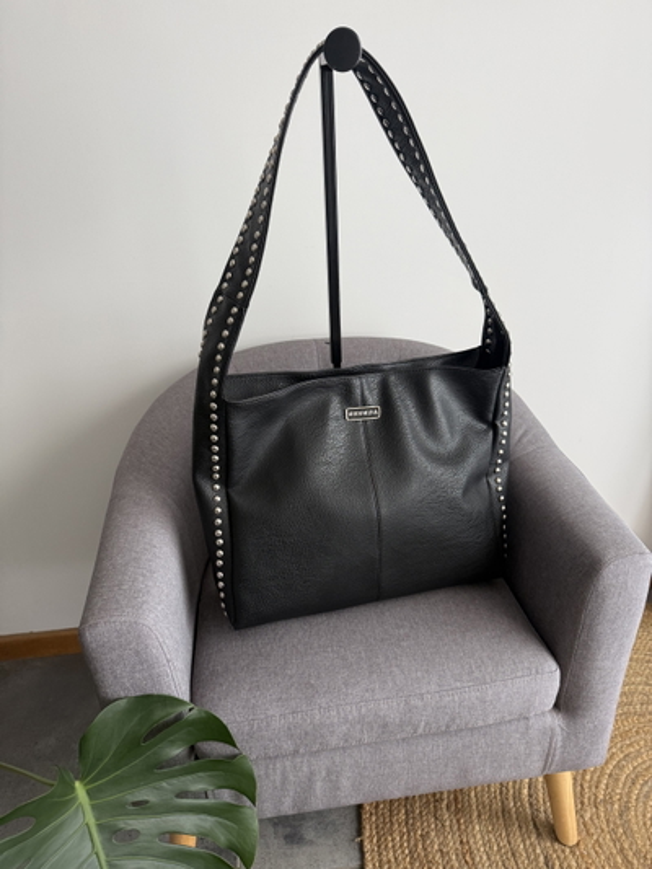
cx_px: 326
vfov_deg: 71.6
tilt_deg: -24.4
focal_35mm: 24
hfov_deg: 56.8
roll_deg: +1.8
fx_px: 602
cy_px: 434
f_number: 1.78
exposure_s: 1/81
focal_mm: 6.76
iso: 200
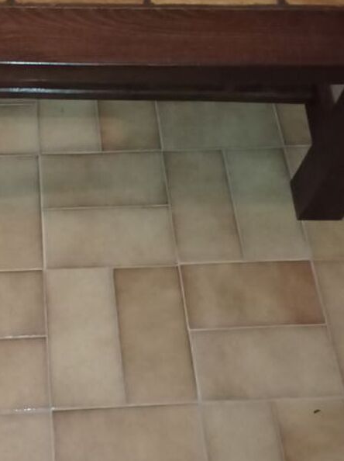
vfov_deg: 30.6
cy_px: 158
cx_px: 64
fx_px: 837
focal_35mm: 63
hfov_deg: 22.9
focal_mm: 4.74
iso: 866
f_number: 1.79
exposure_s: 1/14.3
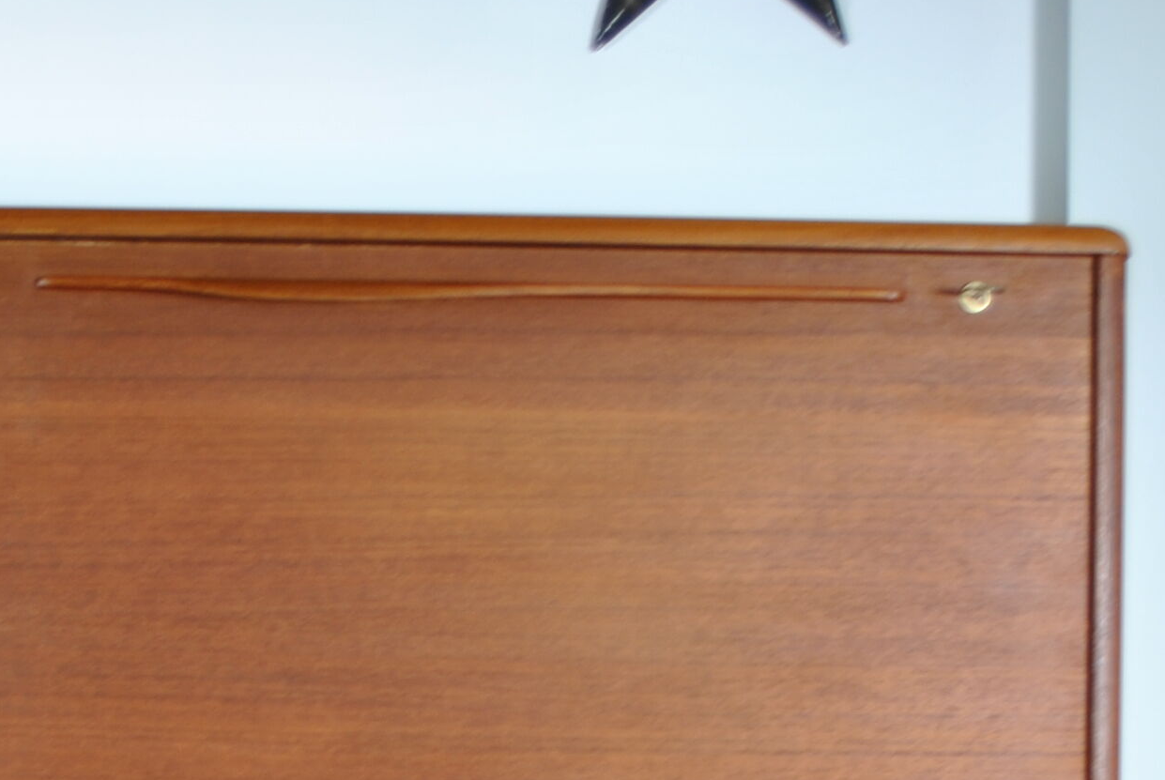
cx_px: -49
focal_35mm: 131
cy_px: 1173
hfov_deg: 15.3
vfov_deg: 10.2
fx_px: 4245
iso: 100
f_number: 4.5
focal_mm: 28
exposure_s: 1/13
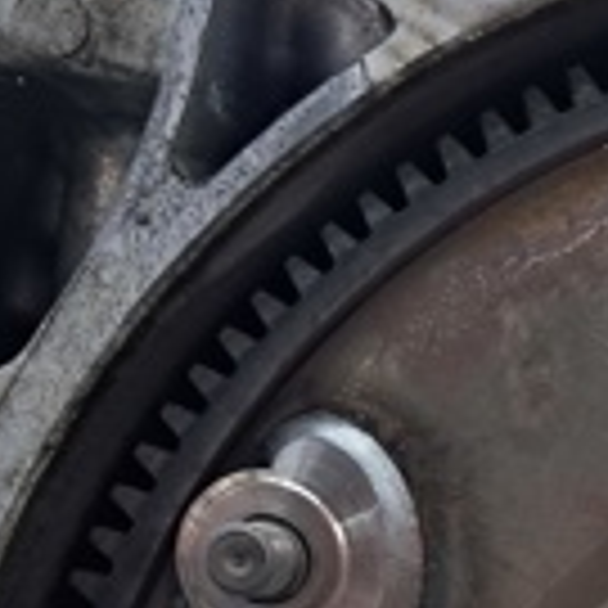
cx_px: 950
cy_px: 975
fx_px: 2245
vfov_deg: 14.2
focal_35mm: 113
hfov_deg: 14.3
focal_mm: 4
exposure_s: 1/50
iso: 250
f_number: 1.8
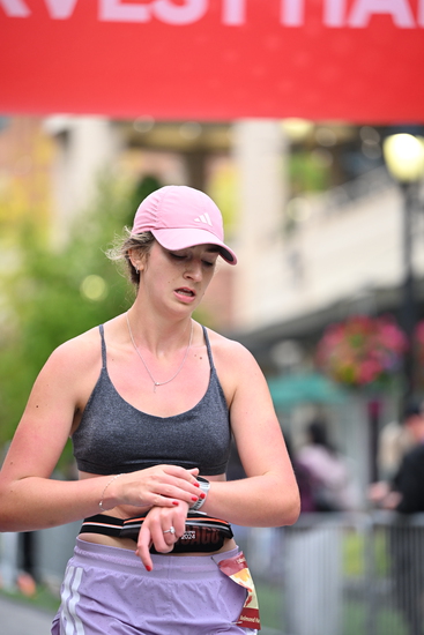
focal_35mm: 145
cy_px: 318
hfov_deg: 9.5
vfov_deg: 14.1
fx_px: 2560
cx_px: 212
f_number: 2.8
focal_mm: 145
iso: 1000
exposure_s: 1/2000
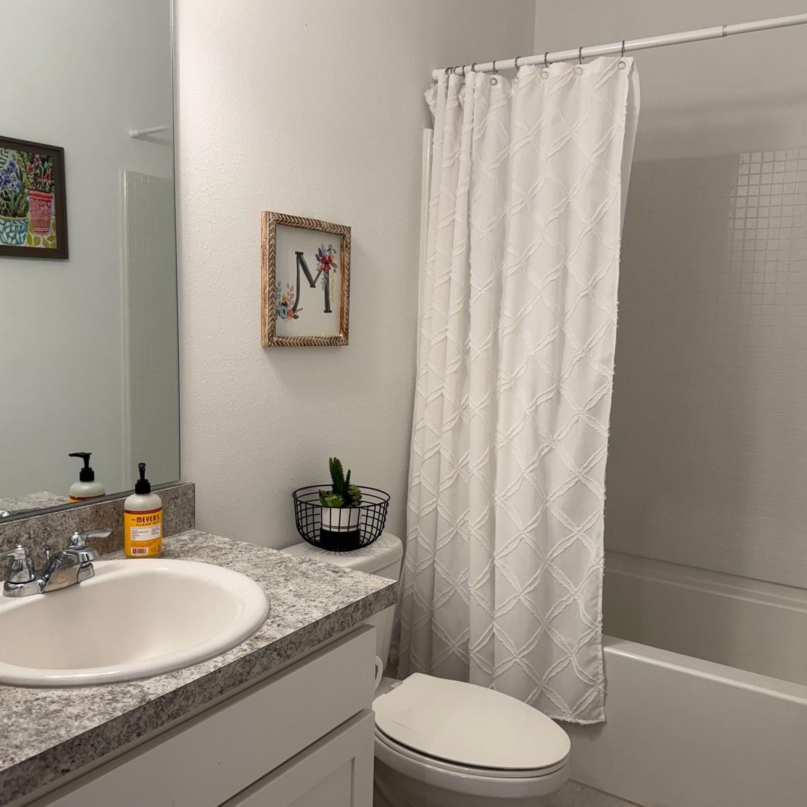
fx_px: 765
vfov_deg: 55.6
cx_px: 395
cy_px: 407
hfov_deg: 55.6
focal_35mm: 29
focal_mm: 6.76
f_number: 1.78
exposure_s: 1/120
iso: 125
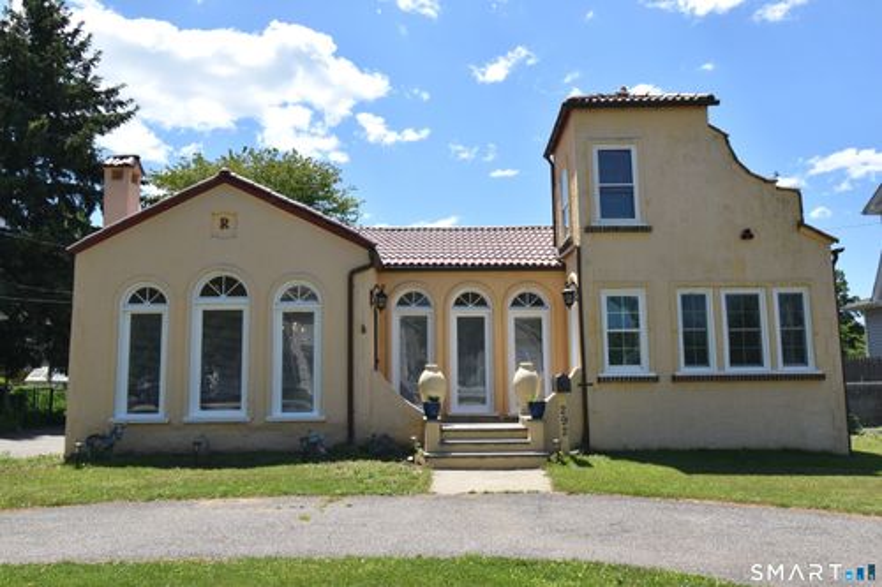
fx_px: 735
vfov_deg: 43.6
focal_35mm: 30
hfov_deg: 61.9
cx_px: 441
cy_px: 294
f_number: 10
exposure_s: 1/125
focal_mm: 20
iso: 100
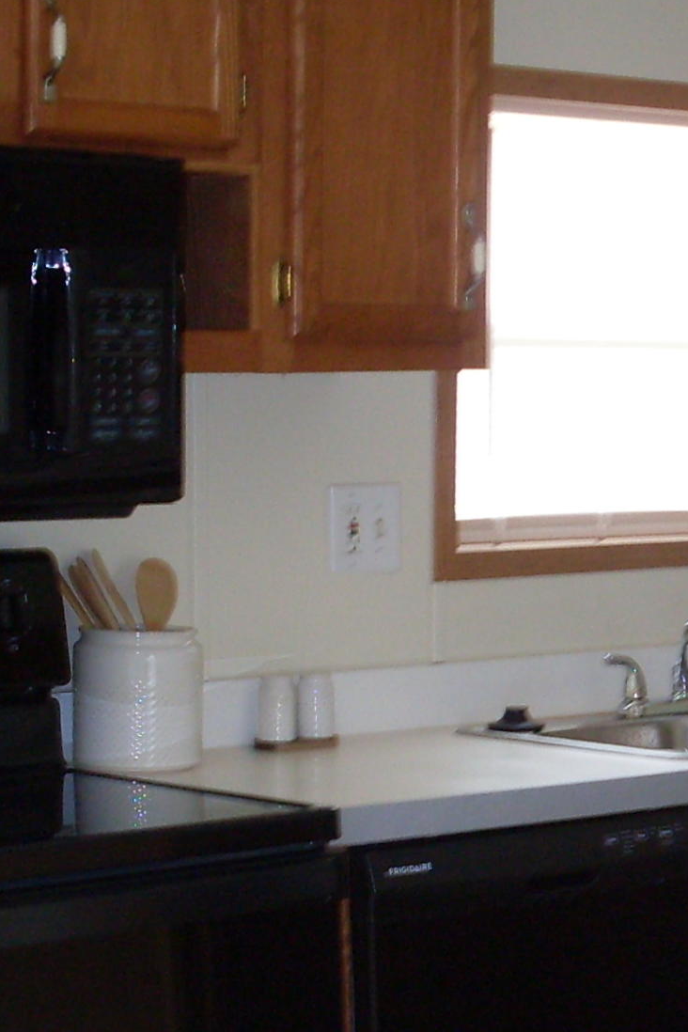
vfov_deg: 18.9
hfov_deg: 12.4
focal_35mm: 108
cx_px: 822
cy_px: 698
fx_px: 3096
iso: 100
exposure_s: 1/30
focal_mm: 6.3
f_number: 2.8
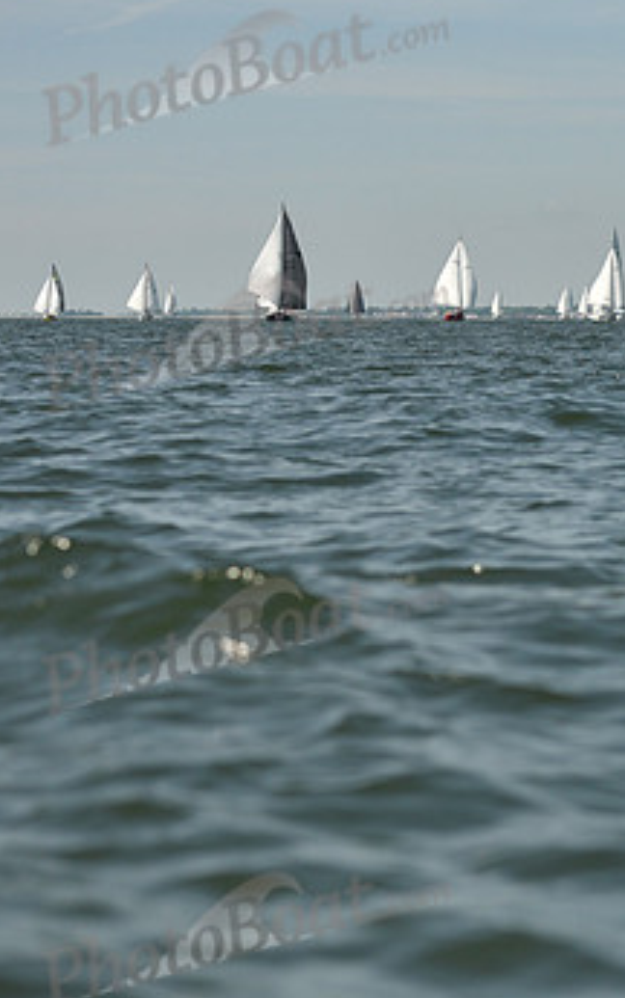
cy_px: 447
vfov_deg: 17.4
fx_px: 3266
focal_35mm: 120
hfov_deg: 10.8
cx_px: 602
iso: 320
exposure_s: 1/8000
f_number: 3.5
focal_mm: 70
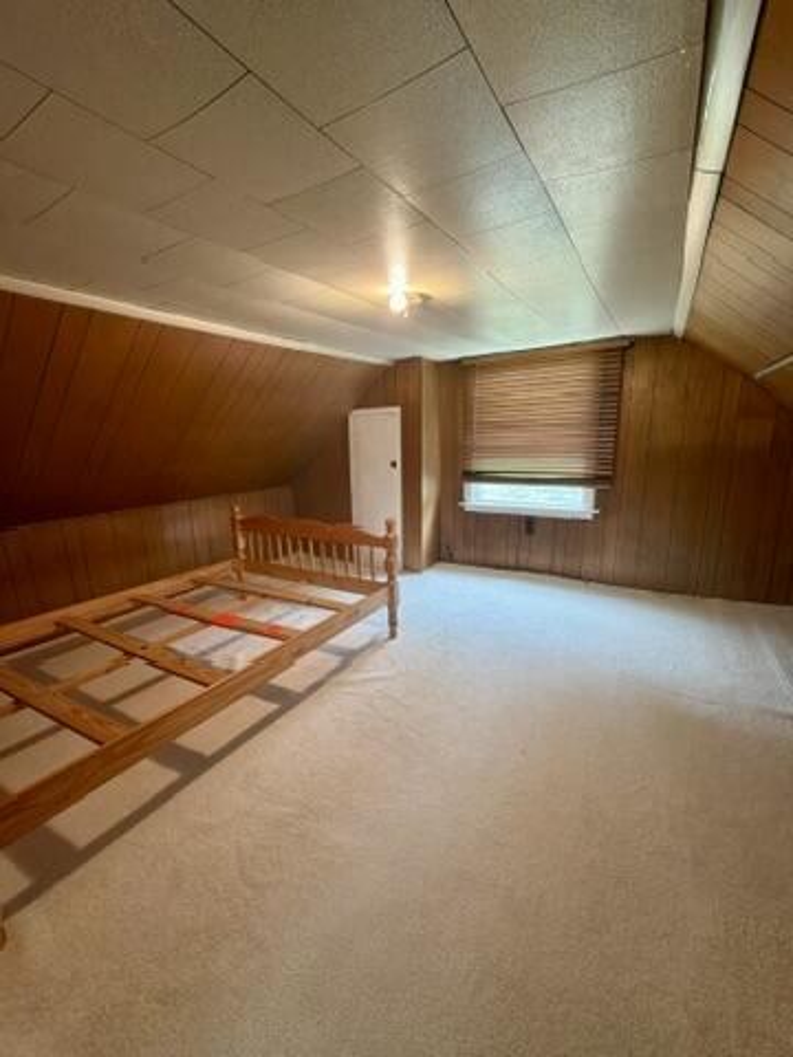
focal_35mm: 14
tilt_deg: -10.9
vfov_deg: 102.1
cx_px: 396
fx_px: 428
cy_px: 528
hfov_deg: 85.7
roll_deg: -1.0
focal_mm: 2.22
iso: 400
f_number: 2.2
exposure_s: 1/60
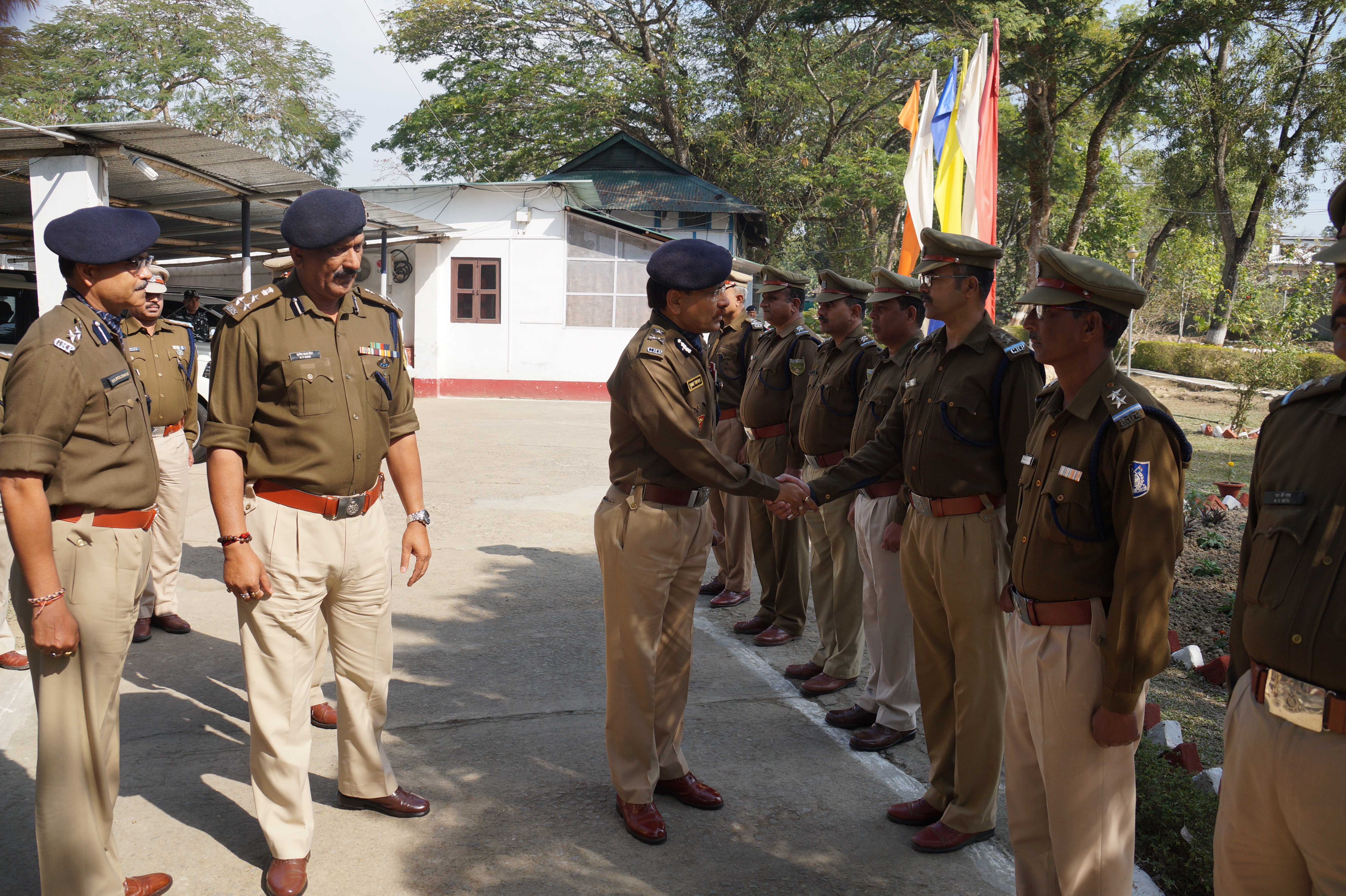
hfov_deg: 67.4
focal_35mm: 27
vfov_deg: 47.9
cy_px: 448
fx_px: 1009
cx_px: 673
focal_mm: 18
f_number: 5.6
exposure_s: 1/320
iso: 100
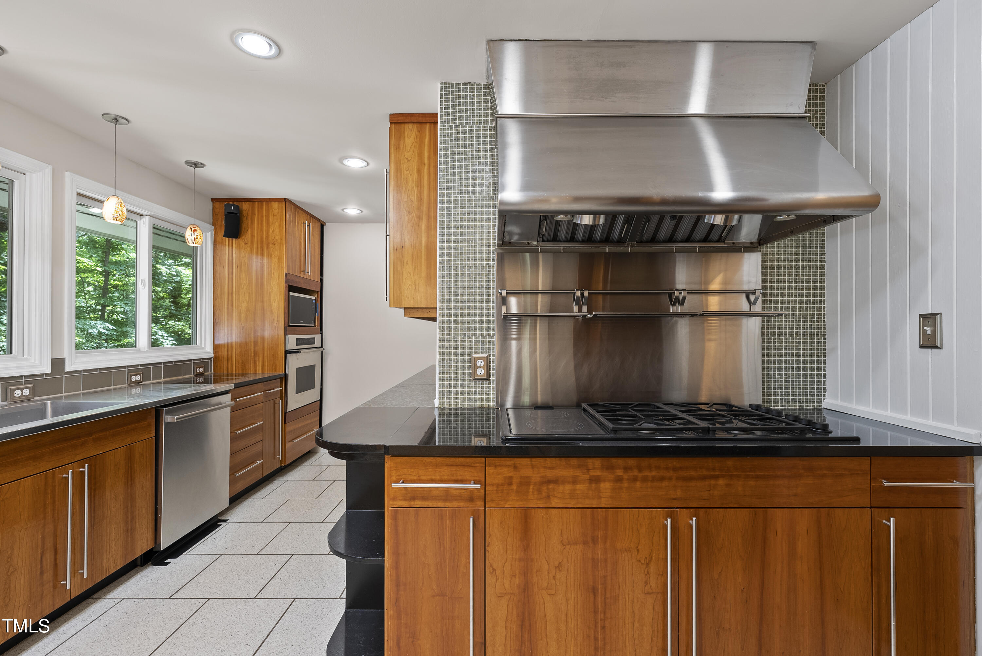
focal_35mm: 15
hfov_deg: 100.4
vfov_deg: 77.4
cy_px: 328
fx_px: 409
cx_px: 491
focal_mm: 15
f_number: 7.1
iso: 400
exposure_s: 1/3
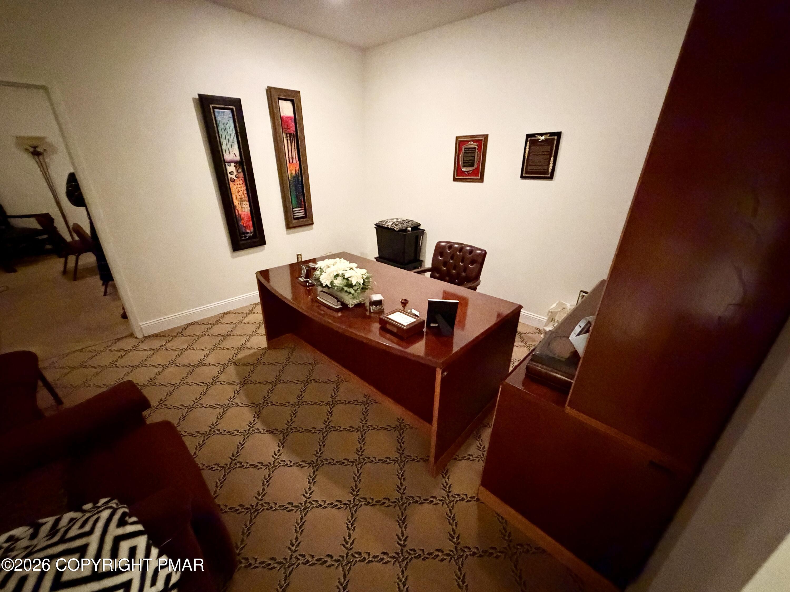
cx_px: 395
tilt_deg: -22.8
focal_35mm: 14
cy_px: 296
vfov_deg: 85.7
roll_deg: -1.1
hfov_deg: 102.1
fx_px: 320
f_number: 2.2
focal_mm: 2.22
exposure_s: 1/30
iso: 1250
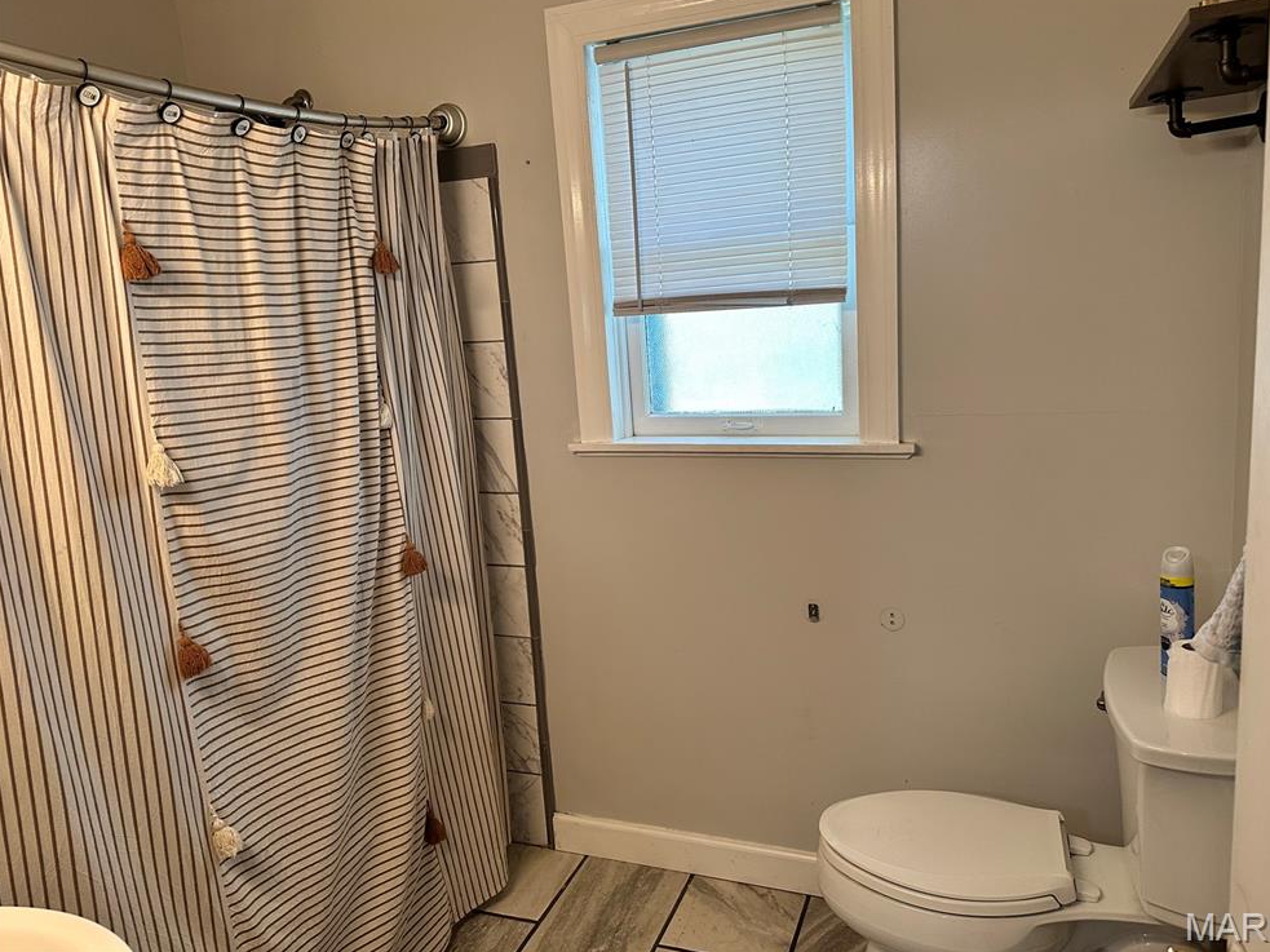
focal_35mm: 25
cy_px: 459
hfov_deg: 69.4
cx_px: 654
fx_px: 917
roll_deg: +3.5
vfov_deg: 54.9
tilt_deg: -9.9
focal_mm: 6.86
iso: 160
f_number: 1.78
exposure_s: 1/120
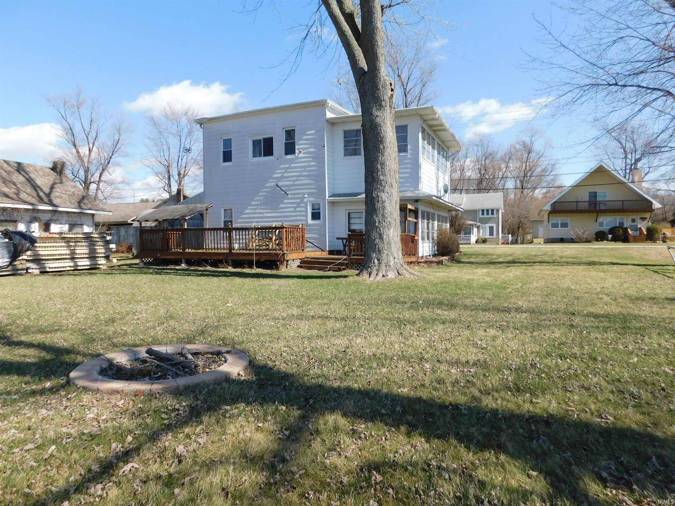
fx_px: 448
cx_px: 338
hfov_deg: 73.9
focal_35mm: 23
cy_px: 253
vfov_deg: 58.9
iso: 125
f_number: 3
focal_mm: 4
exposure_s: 1/1000
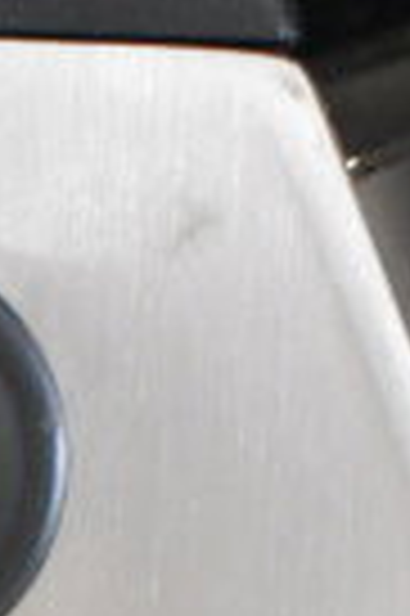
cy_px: 1513
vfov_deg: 7.9
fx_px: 4127
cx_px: -369
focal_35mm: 241
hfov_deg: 5.6
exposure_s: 1/160
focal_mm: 24
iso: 6400
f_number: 6.3
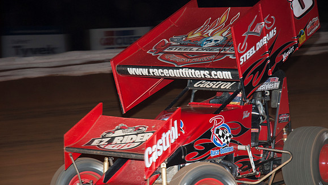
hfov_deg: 19.3
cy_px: 106
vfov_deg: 10.9
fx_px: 966
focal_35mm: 111
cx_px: 165
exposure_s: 1/160
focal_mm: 70
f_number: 4.5
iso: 200
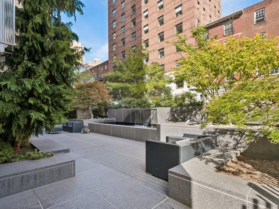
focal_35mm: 17
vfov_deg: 74.7
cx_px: 118
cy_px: 104
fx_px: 137
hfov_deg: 90.4
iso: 250
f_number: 8
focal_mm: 10
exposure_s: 1/105
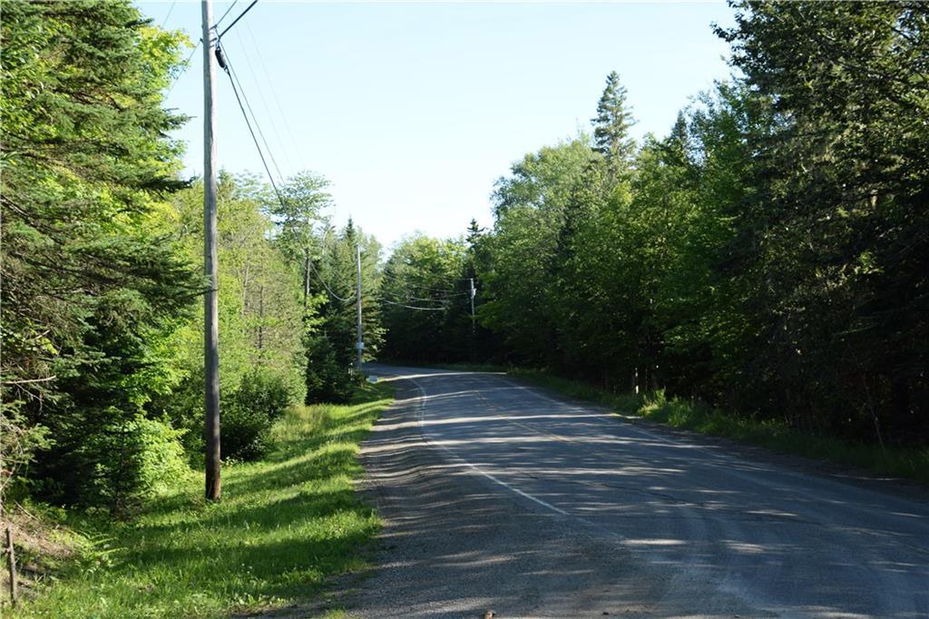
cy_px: 310
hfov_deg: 33.4
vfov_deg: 22.6
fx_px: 1548
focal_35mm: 60
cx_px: 464
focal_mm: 40
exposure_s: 1/125
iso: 200
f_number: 6.3
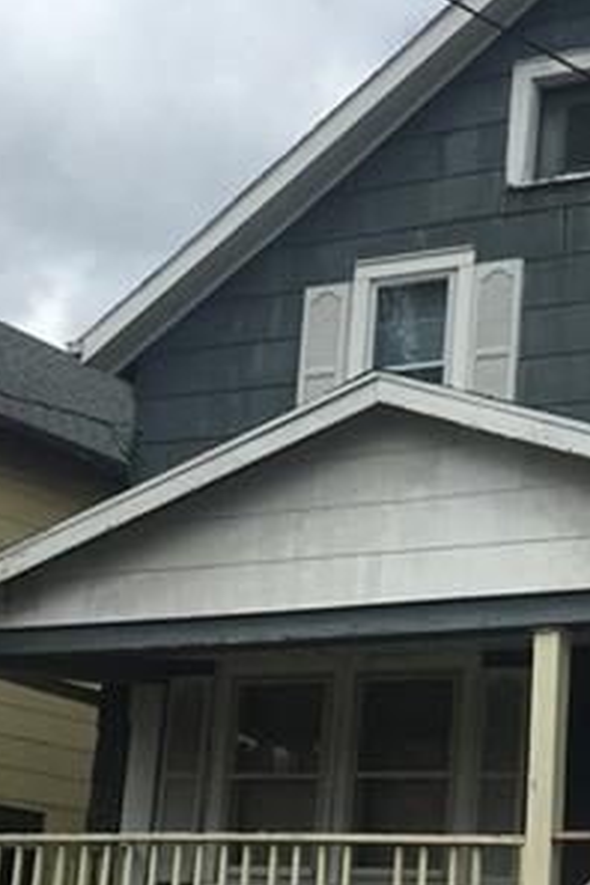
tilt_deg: +12.5
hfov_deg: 17.2
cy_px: 560
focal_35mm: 78
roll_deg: -4.0
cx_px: 548
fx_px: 1917
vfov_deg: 25.9
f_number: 2.2
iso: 25
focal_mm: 4.15
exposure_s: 1/2481
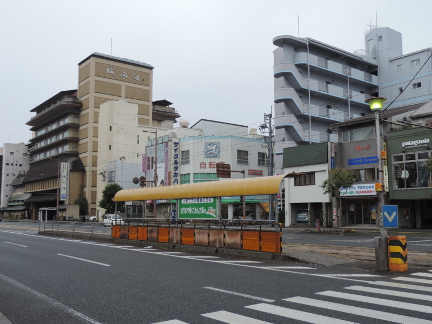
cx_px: 216
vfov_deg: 40.7
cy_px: 162
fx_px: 437
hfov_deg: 52.6
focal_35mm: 35
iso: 80
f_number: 3.3
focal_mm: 6.2
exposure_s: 1/160
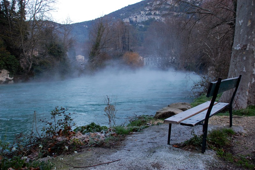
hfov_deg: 53.2
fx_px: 255
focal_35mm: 36
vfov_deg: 36.8
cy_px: 85
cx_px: 128
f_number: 5.6
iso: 400
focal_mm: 24
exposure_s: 1/100
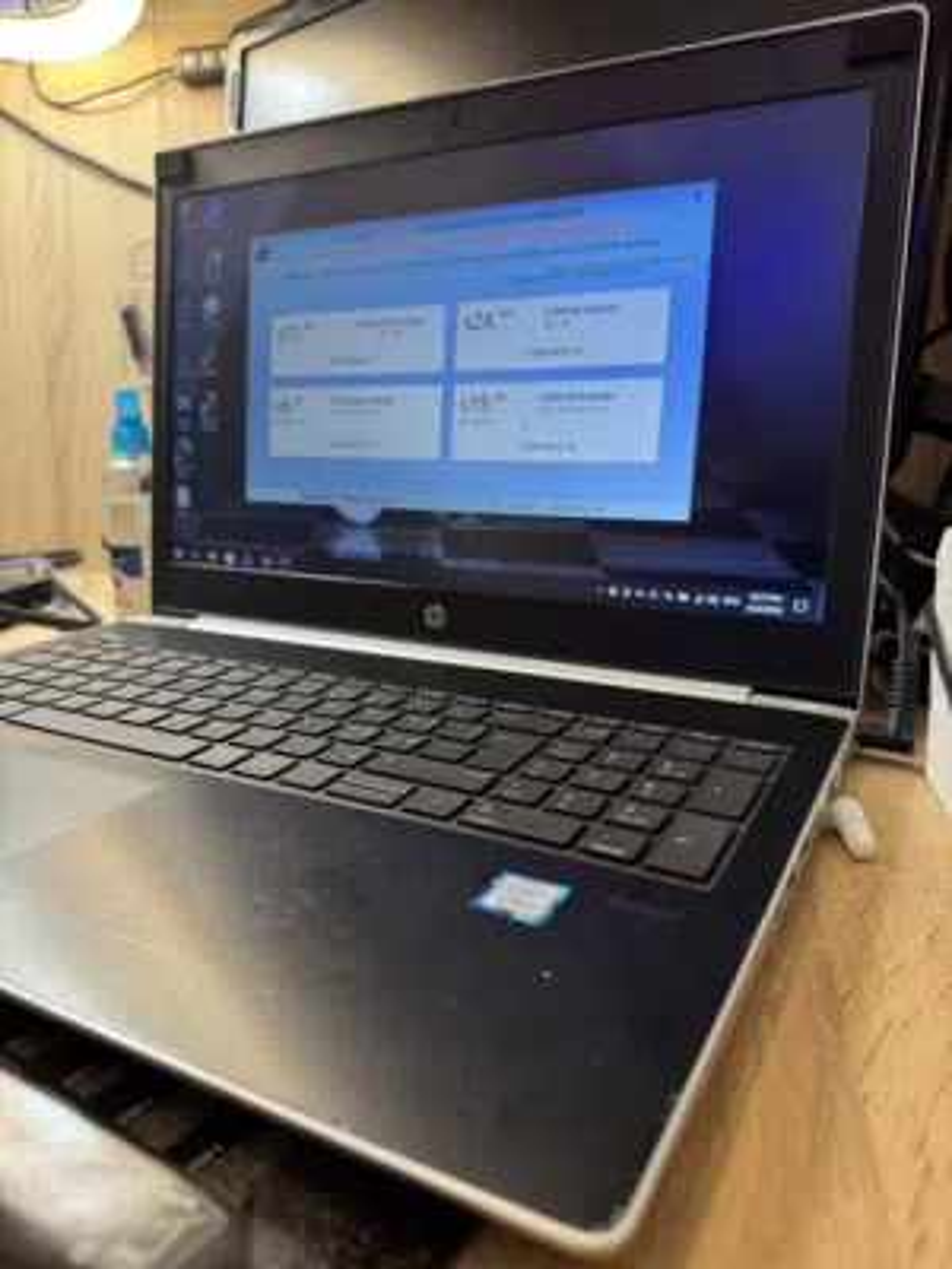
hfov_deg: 56.8
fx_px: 880
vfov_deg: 71.6
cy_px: 634
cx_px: 476
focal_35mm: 24
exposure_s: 1/92
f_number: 1.78
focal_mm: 6.76
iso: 200
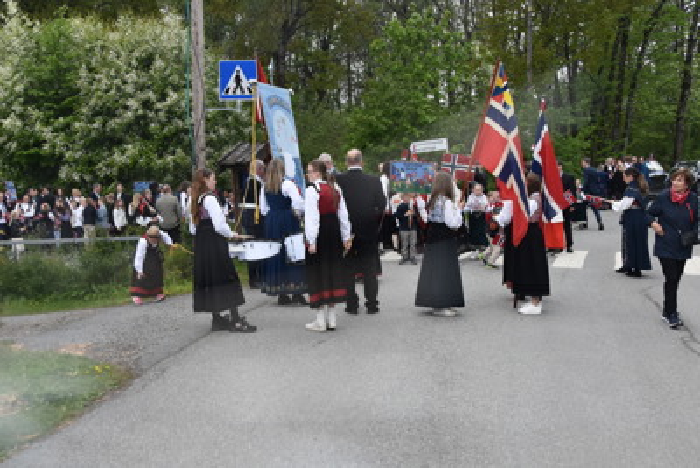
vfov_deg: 28.1
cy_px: 234
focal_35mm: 48
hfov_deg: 41.1
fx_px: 934
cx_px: 350
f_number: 8
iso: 800
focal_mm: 32
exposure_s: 1/250
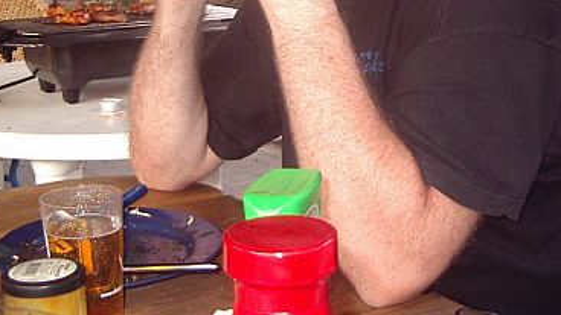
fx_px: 1071
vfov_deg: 16.5
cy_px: 11
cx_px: 380
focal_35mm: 72
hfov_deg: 29.1
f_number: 2.6
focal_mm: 5.8
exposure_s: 1/60
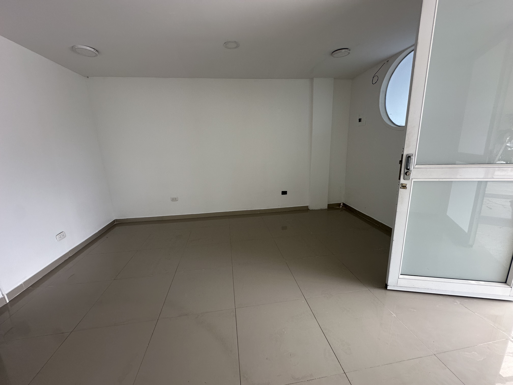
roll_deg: +1.2
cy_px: 192
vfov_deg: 85.7
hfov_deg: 102.1
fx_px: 207
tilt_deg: -13.0
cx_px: 256
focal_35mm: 14
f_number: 2.2
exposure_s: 1/99
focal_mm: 2.22
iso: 80
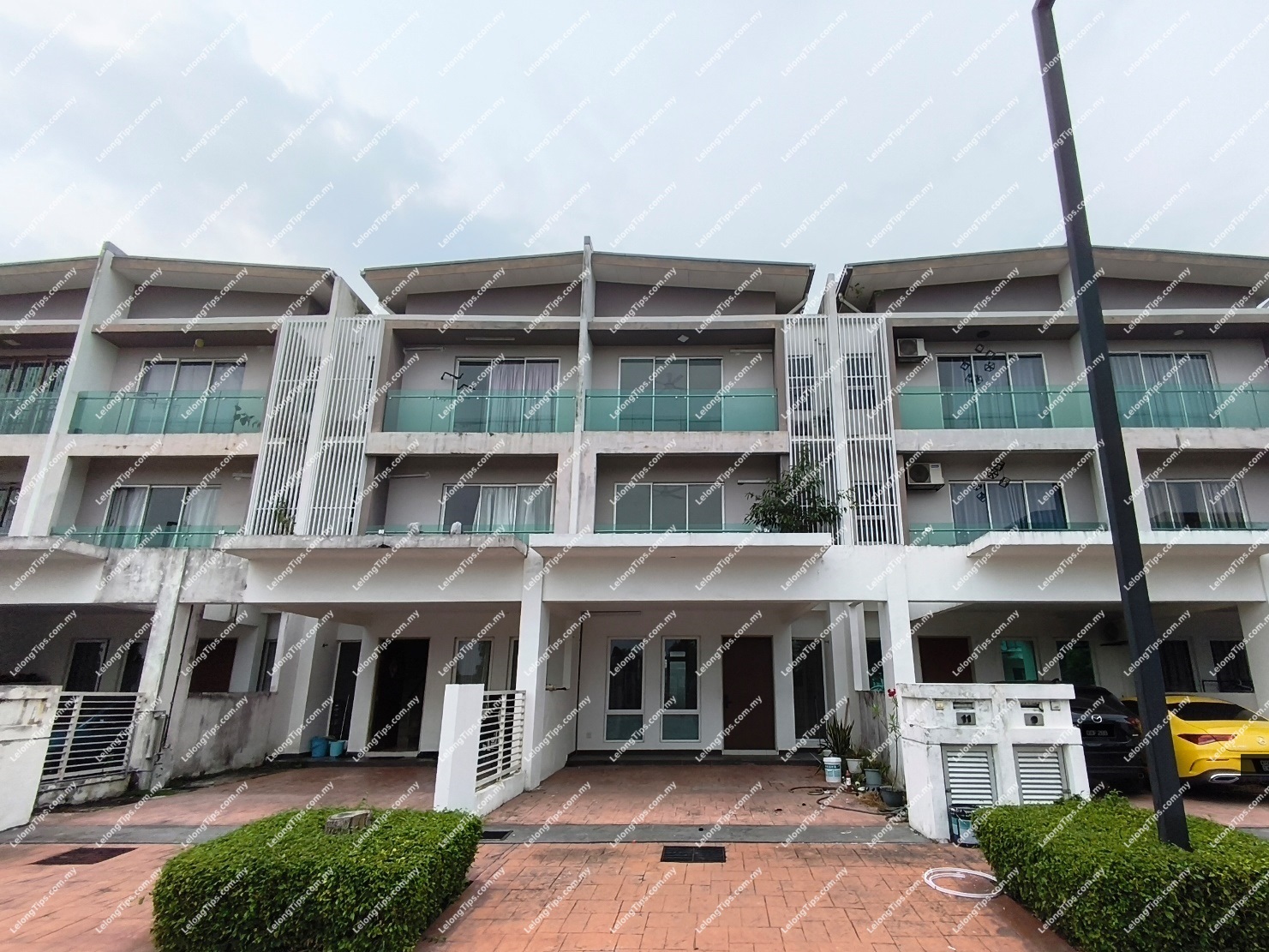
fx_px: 550
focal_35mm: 15
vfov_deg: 81.8
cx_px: 634
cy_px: 476
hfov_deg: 98.2
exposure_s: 1/1569
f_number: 2.2
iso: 50
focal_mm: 1.65
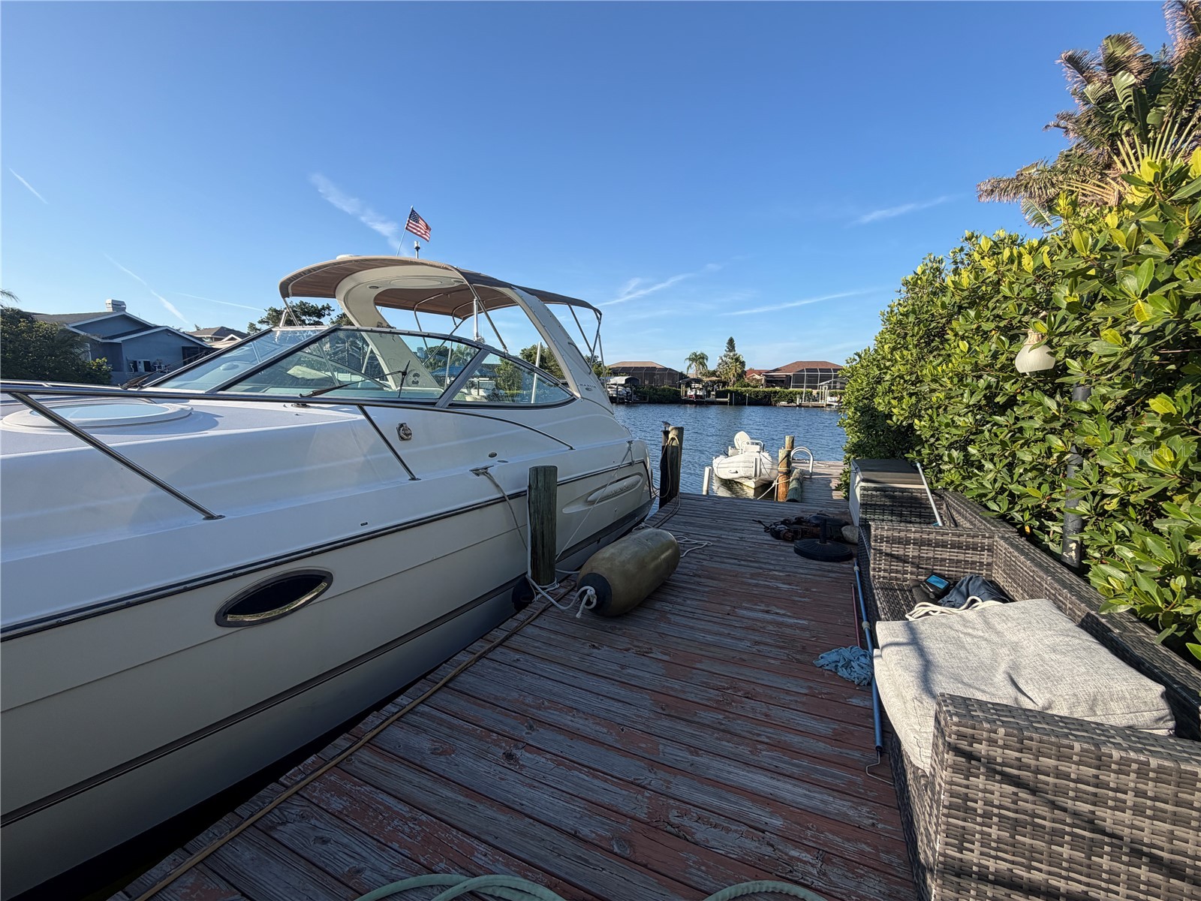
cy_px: 450
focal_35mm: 14
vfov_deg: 85.7
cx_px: 600
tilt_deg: -6.9
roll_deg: -0.8
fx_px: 486
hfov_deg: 102.1
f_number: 2.2
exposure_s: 1/770
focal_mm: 2.22
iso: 40
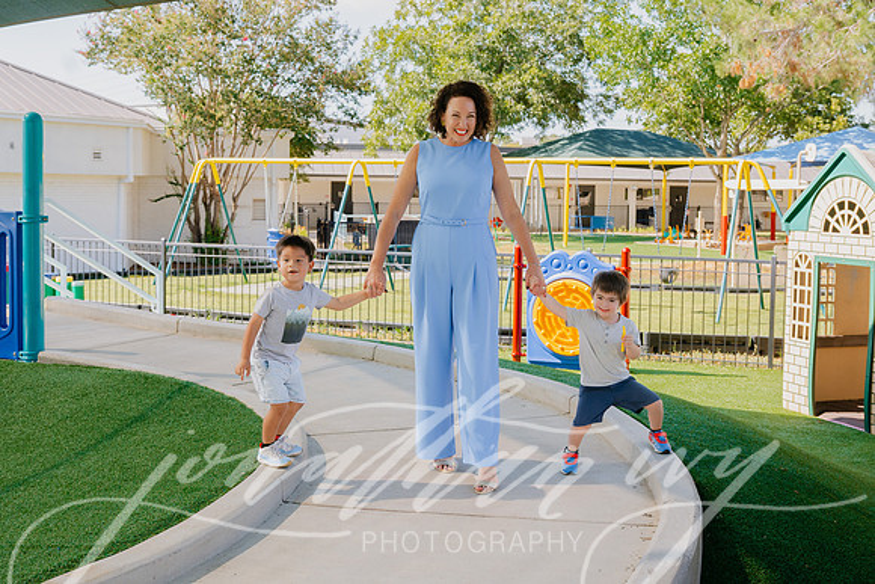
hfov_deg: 42.9
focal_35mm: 46
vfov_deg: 29.3
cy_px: 252
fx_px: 1114
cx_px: 438
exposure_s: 1/500
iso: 250
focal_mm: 35
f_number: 5
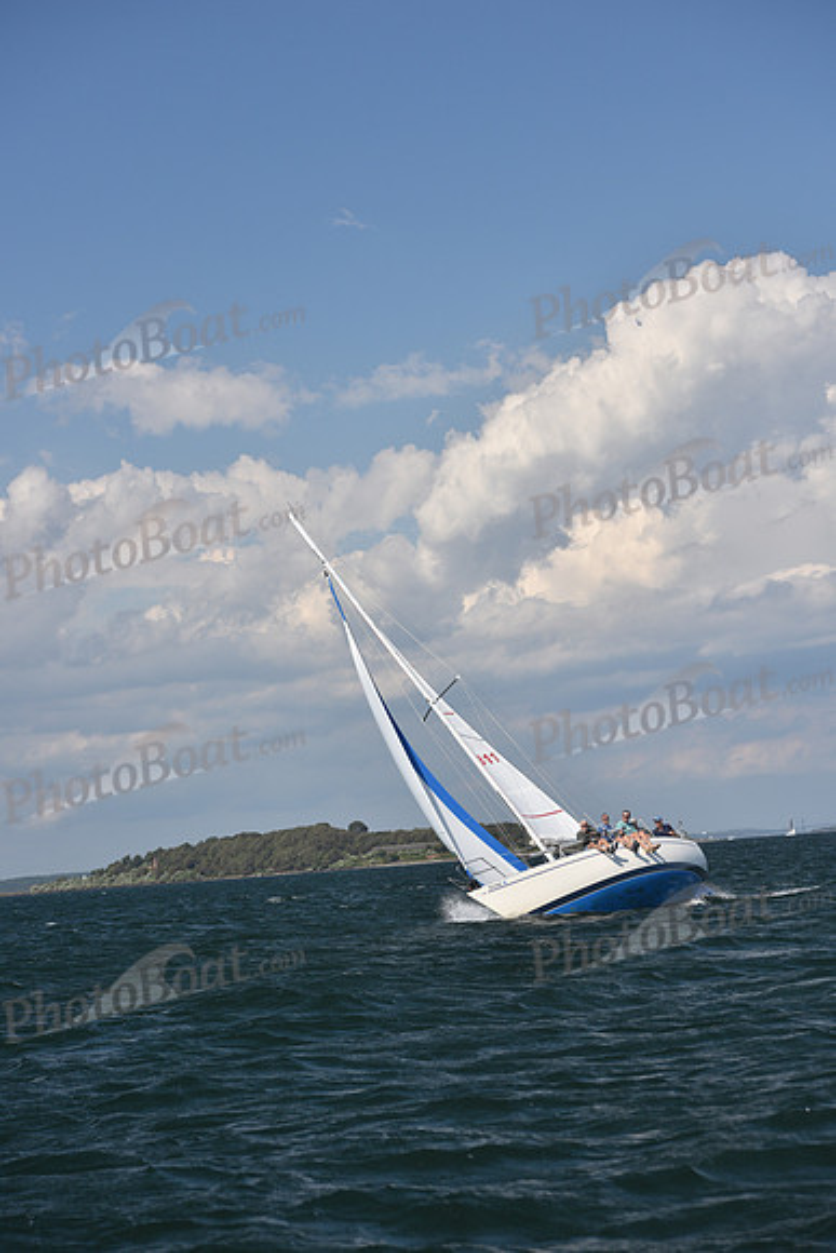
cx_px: 418
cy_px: 626
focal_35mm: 90
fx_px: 3133
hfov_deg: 15.2
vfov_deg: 22.6
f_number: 5.6
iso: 250
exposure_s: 1/1000
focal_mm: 90
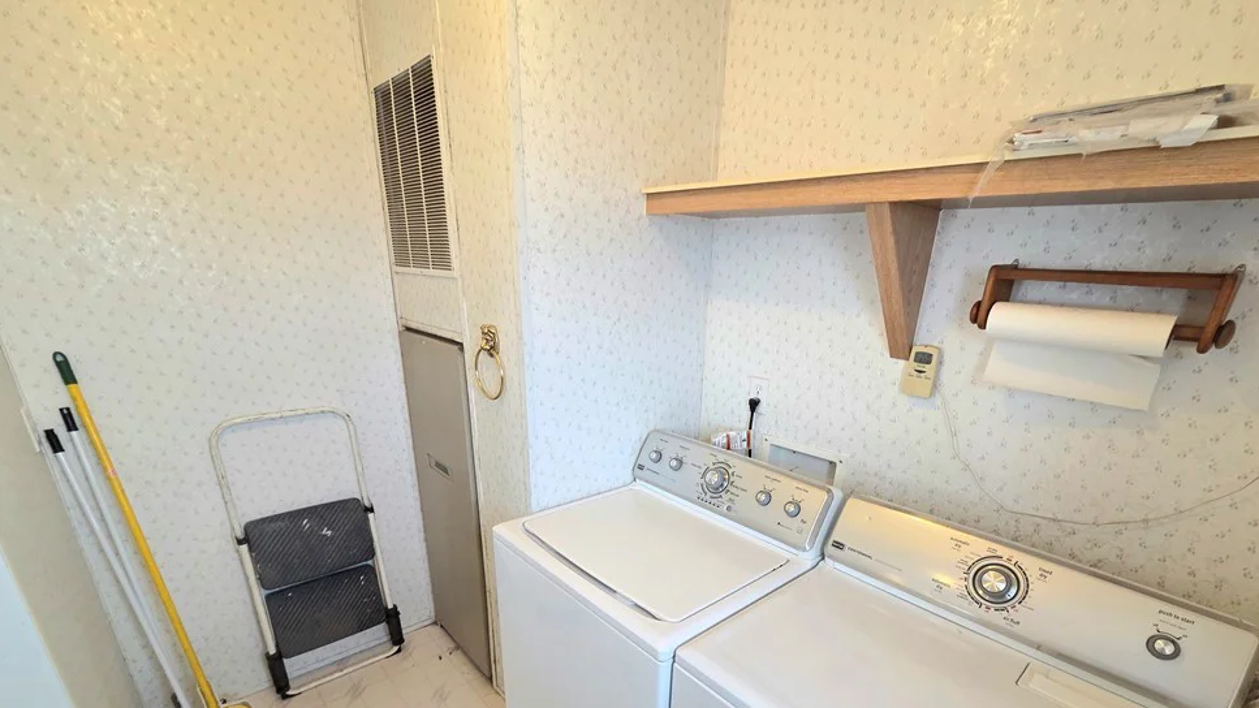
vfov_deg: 68.3
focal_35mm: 15
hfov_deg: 103.0
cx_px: 648
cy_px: 479
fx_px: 501
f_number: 2.2
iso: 200
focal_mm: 2.2
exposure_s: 1/60.2
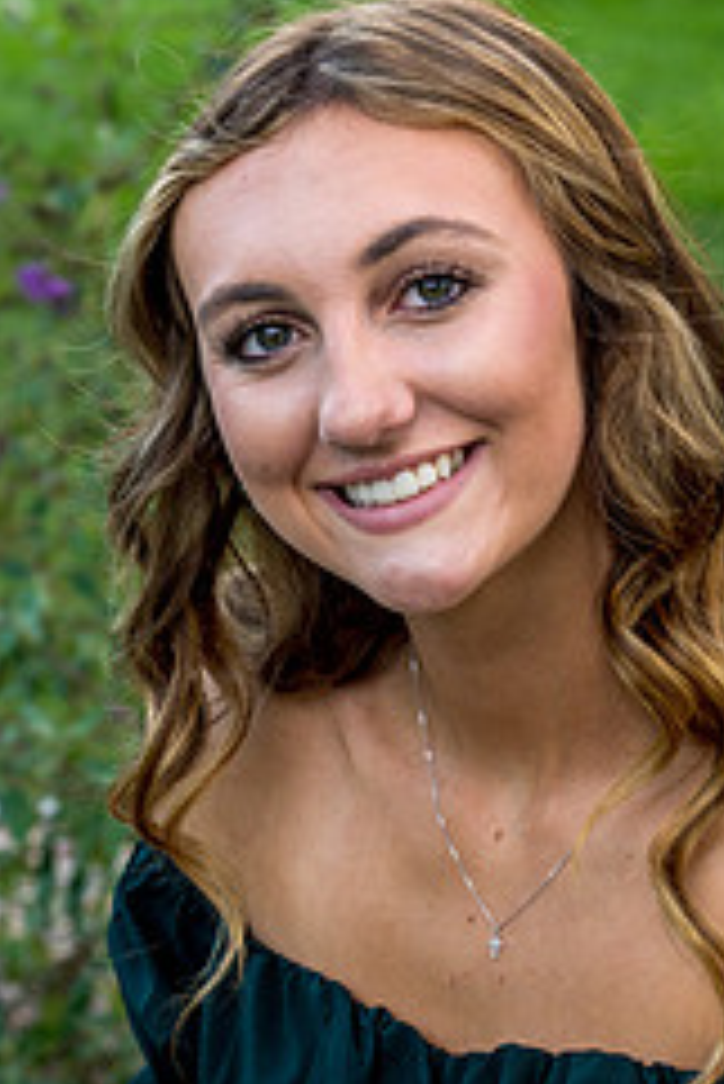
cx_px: 454
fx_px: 3374
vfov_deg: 18.2
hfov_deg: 12.2
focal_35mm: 112
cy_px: 747
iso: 160
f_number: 3.5
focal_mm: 40
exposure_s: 1/60
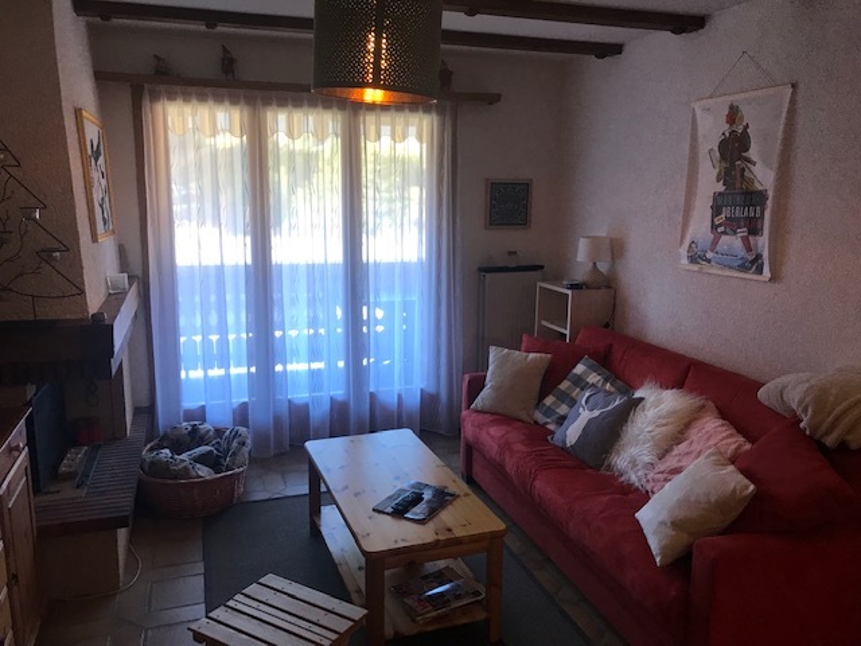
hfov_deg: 63.4
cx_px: 430
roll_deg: -0.2
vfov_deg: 49.7
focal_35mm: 28
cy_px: 323
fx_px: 696
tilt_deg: -10.3
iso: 25
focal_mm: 3.99
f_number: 1.8
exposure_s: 1/33
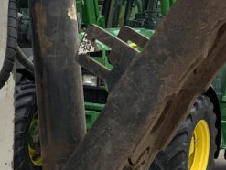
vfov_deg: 12.4
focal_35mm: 120
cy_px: 94
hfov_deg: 16.4
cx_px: 142
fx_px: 785
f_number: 1.8
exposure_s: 1/1311
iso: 16
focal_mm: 3
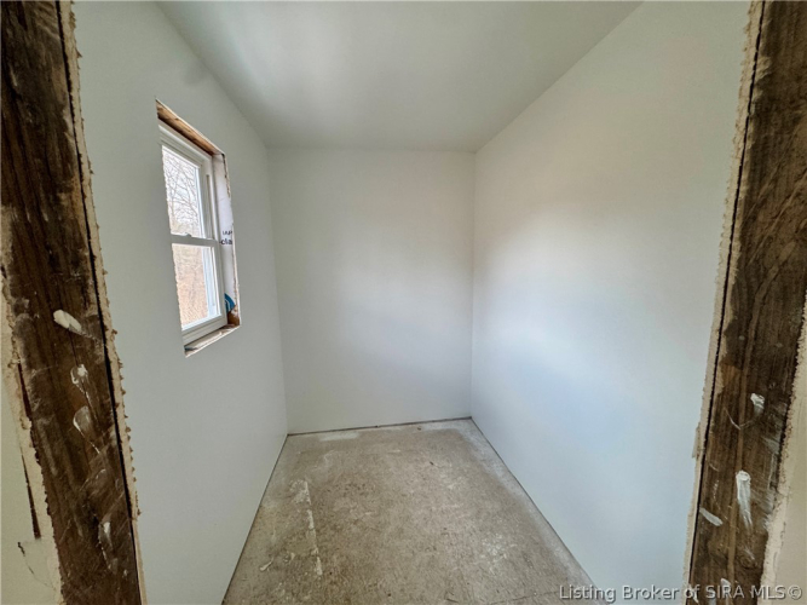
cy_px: 302
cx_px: 404
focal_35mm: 14
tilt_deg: -8.6
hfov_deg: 102.1
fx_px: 326
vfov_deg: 85.7
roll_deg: +0.1
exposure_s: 1/99
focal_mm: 2.22
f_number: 2.2
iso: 200
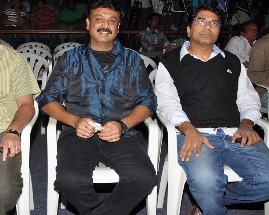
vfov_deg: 32.1
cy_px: 97
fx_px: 374
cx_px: 87
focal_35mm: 47
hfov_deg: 39.0
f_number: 7.1
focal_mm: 24
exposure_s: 1/125
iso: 200
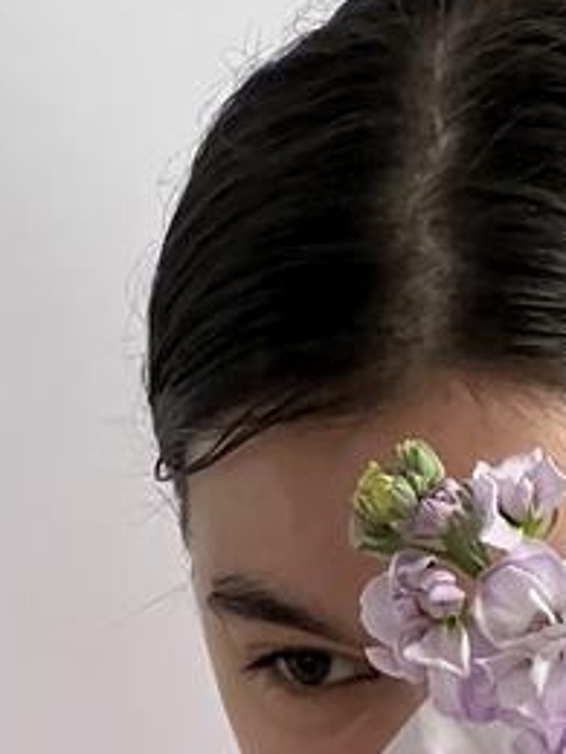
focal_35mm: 303
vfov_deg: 6.4
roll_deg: +2.0
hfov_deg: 4.9
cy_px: 1450
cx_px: 795
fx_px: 6606
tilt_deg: -23.1
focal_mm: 9
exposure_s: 1/89
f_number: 2.8
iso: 200
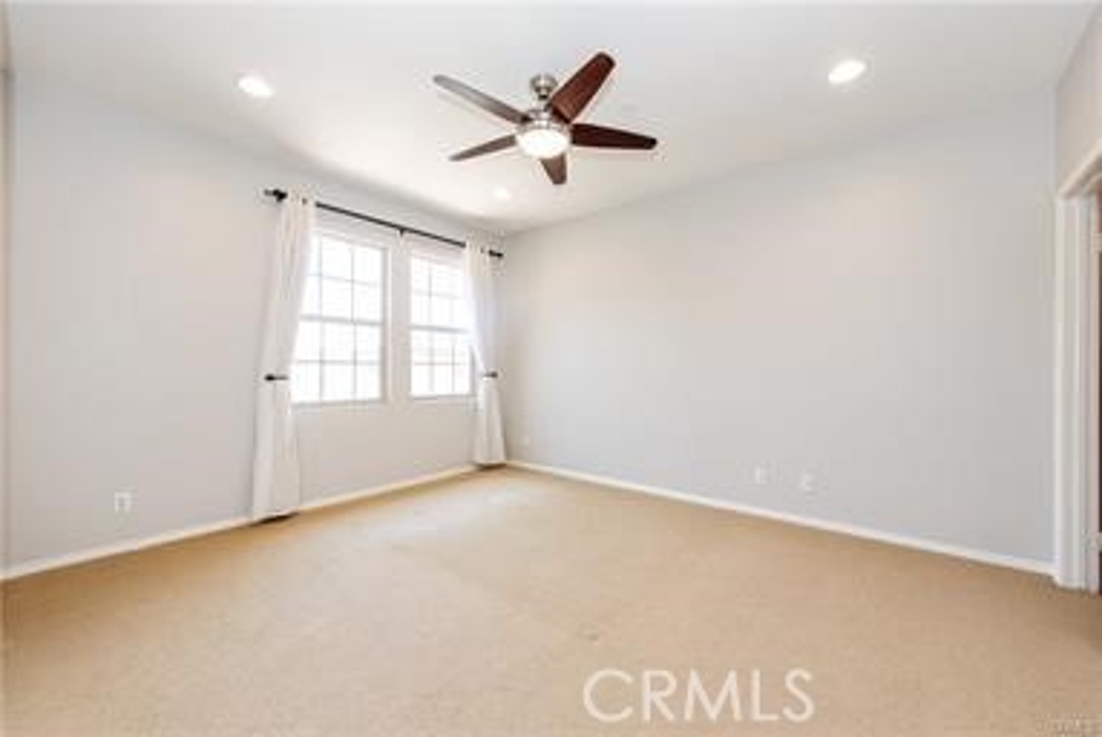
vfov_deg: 81.3
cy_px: 368
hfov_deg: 104.2
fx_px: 429
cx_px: 551
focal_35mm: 14
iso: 360
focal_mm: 14
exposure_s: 1/125
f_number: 5.6
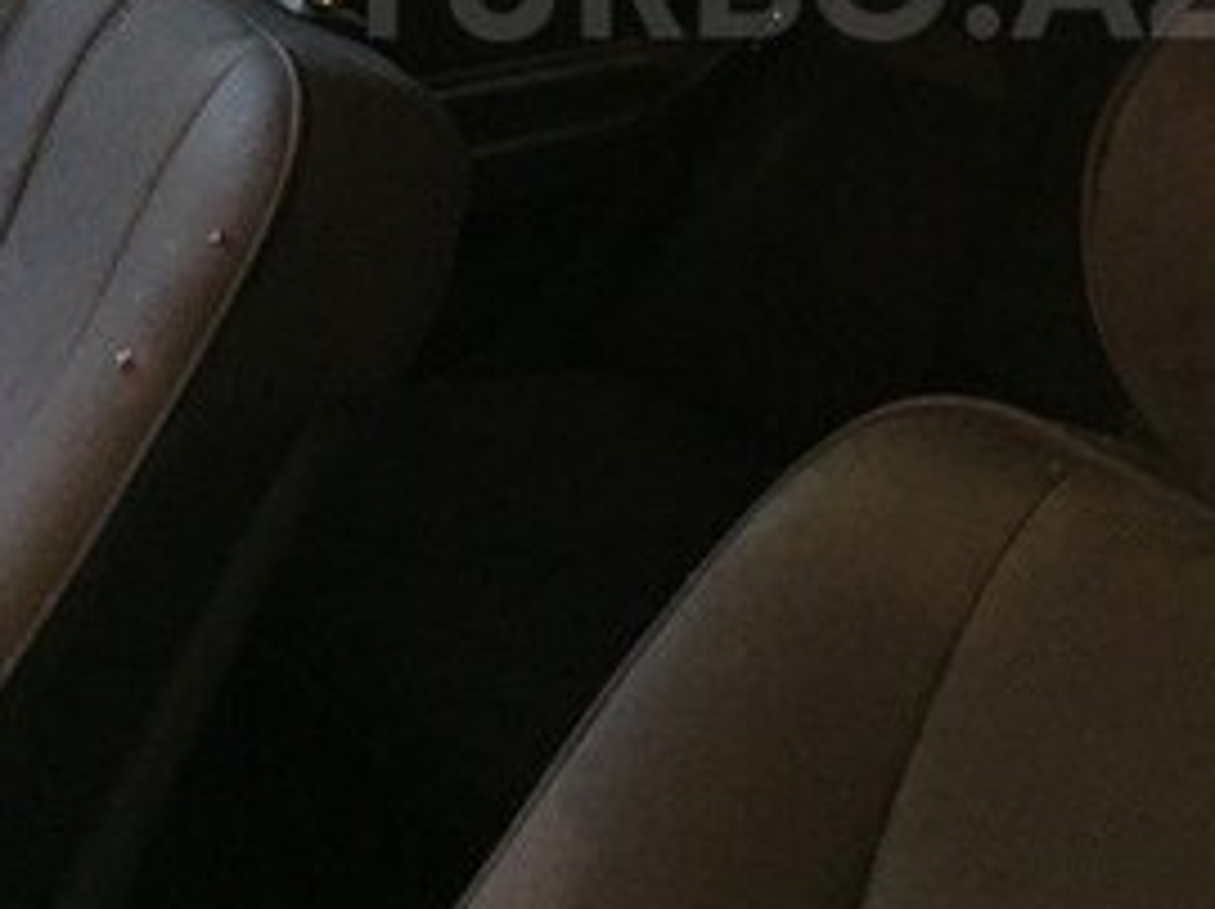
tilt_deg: -16.6
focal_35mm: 71
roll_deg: -4.3
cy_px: -29
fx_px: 2490
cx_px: 792
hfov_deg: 27.3
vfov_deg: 20.0
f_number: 2.2
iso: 400
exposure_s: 1/17
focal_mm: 4.15
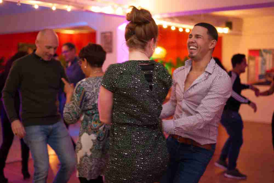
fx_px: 381
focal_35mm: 50
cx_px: 137
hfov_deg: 39.6
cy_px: 92
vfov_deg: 27.0
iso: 1600
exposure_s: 1/60
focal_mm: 50
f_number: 1.8
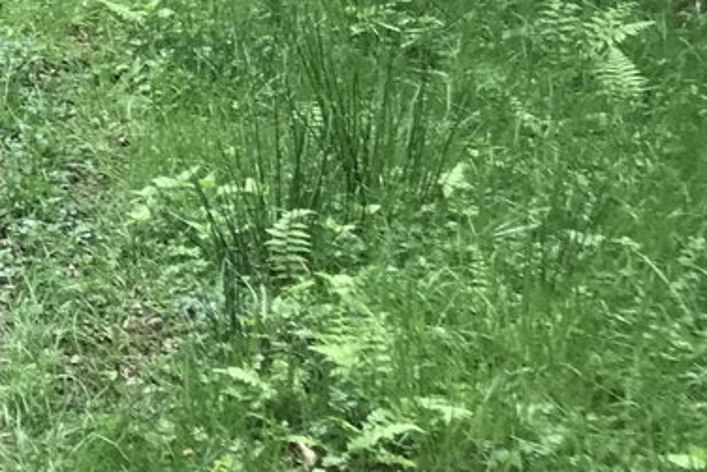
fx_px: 2436
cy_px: -288
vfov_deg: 10.6
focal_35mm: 124
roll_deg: -0.2
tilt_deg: -2.7
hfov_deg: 13.9
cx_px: -728
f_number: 1.8
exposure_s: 1/110
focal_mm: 3.99
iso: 20
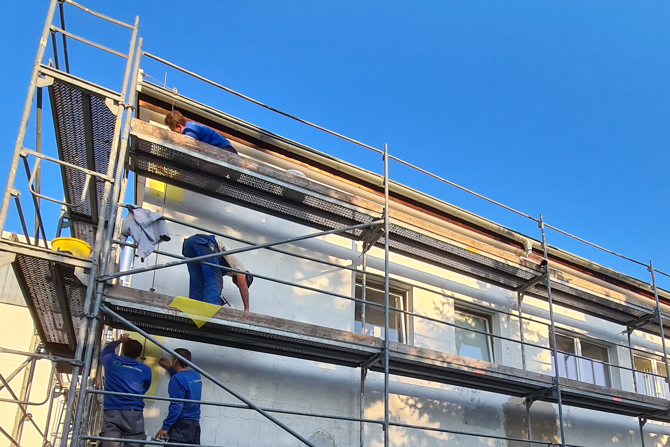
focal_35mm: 24
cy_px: 404
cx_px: 411
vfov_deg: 47.6
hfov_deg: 72.7
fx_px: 447
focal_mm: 2.2
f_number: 2.2
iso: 50
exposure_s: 1/491
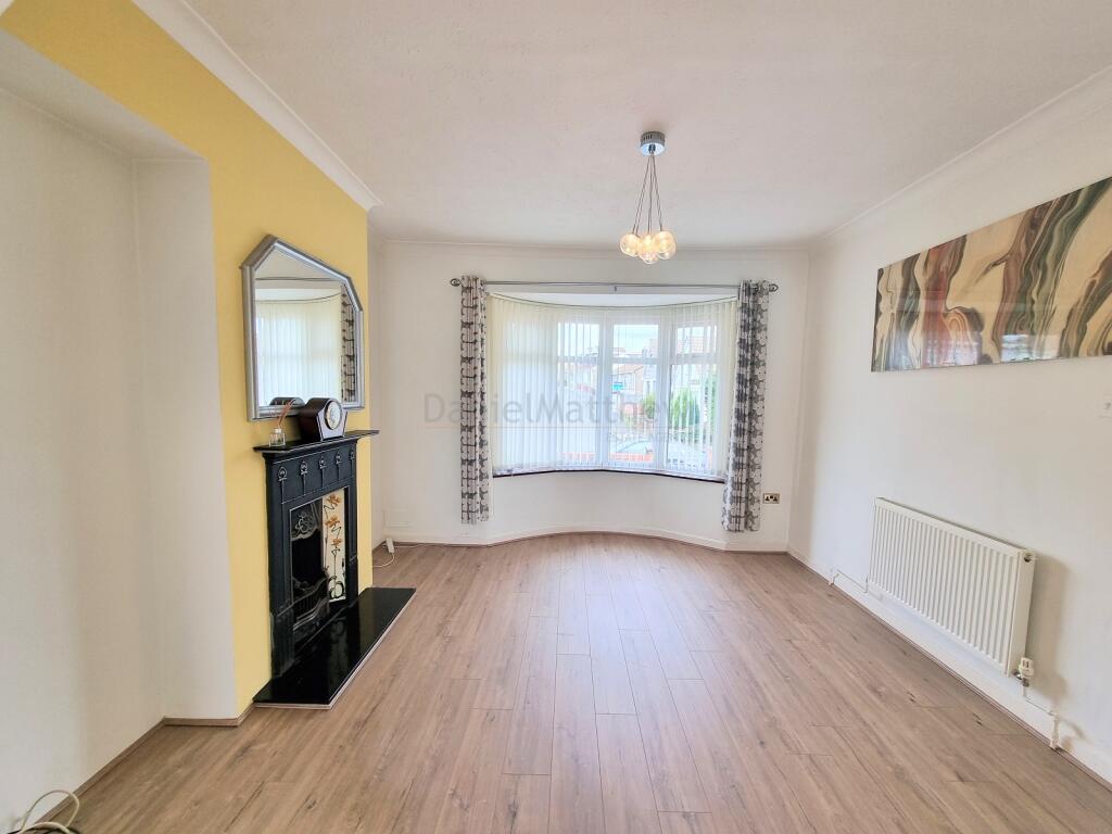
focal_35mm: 13
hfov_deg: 106.2
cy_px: 417
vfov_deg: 89.9
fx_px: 418
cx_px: 556
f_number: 2.2
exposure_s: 1/107
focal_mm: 2.2
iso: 50
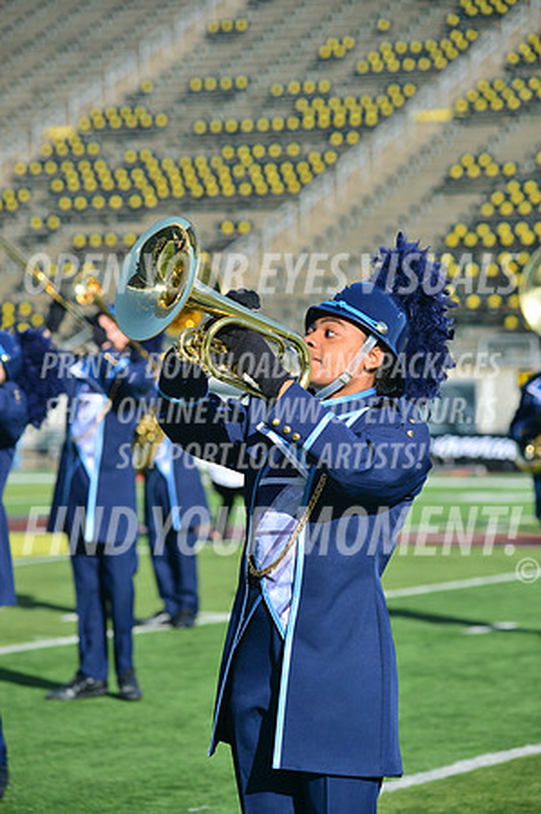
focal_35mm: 155
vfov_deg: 13.3
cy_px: 407
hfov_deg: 8.8
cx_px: 270
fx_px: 3502
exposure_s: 1/1250
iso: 125
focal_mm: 155
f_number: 5.6
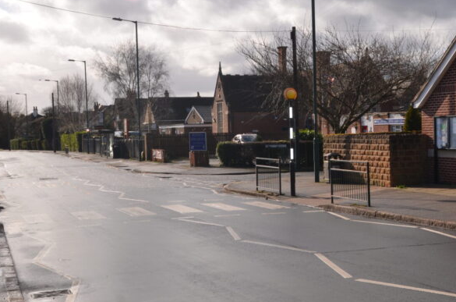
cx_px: 356
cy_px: 134
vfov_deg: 21.4
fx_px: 796
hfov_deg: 31.3
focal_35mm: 63
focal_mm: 24
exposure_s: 1/250
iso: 100
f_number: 9
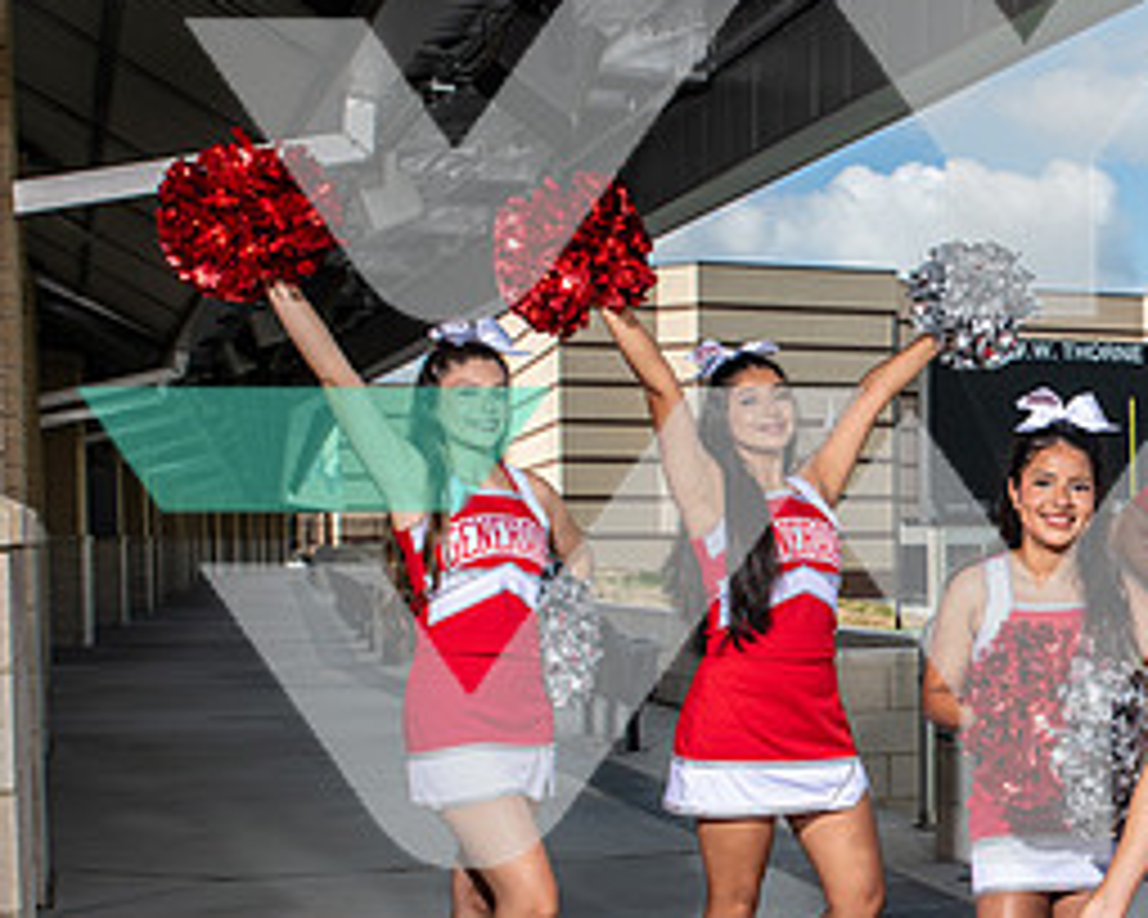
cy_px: 628
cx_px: 1225
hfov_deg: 27.4
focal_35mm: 64
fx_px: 2174
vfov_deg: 23.7
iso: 100
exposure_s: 1/320
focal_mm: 30
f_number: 7.1
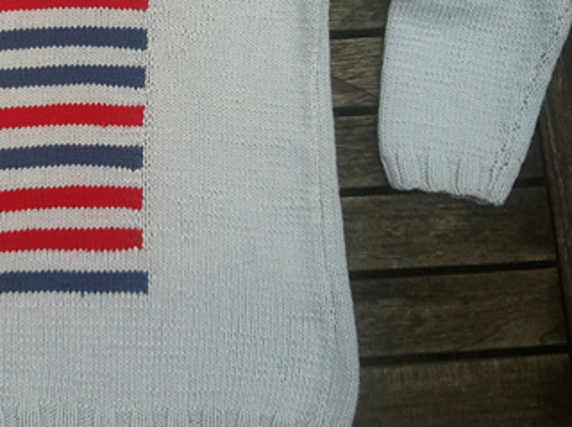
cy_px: 45
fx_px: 1155
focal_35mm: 70
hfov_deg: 27.0
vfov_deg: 20.5
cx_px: 79
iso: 80
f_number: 2.8
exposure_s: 1/251
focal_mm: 3.85
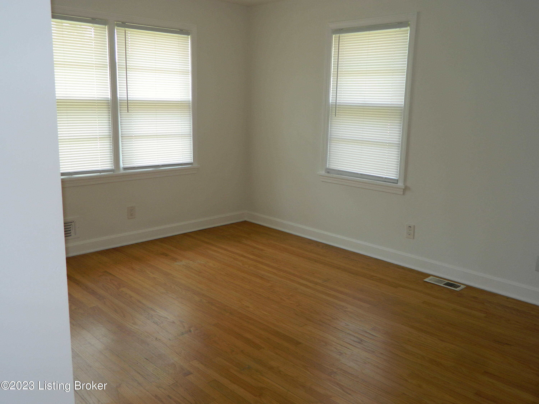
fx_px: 483
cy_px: 202
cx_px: 270
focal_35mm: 31
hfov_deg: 58.4
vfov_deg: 45.4
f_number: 3.2
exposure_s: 1/40
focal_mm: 5.6
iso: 80
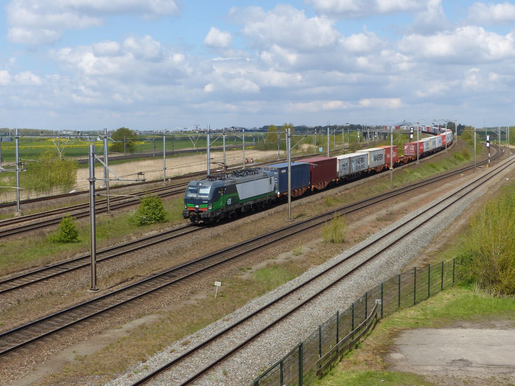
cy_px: 193
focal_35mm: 55
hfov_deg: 34.9
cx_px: 258
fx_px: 818
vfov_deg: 26.6
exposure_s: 1/1000
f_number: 4
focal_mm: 9.9
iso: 100
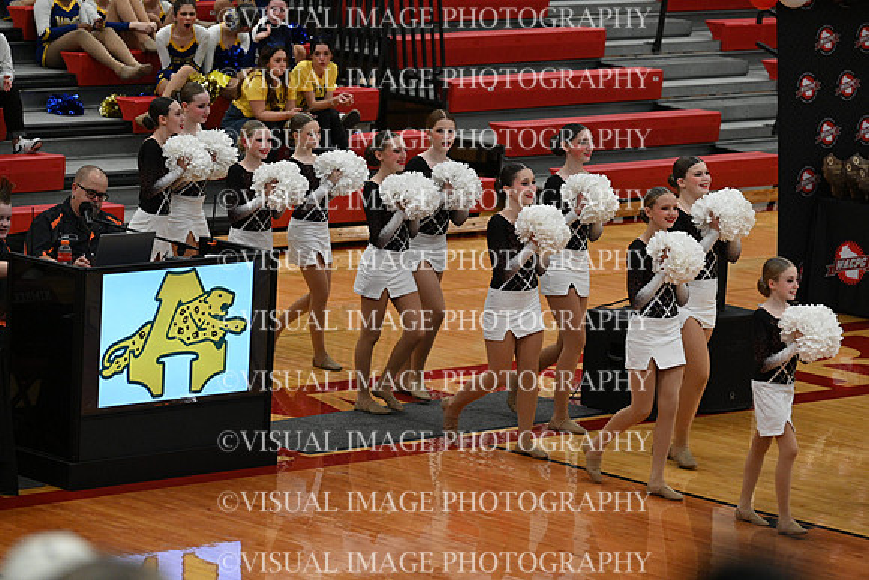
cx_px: 434
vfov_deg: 8.1
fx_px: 4104
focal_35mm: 170
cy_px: 290
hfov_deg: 12.1
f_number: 4
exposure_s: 1/400
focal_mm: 170
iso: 4000
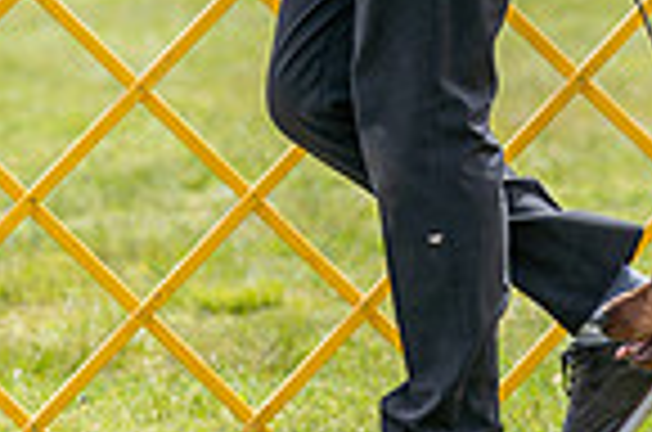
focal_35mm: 762
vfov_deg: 1.8
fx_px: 13770
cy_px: -171
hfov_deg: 2.7
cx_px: 557
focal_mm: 154
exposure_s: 1/1000
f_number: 3.5
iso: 160
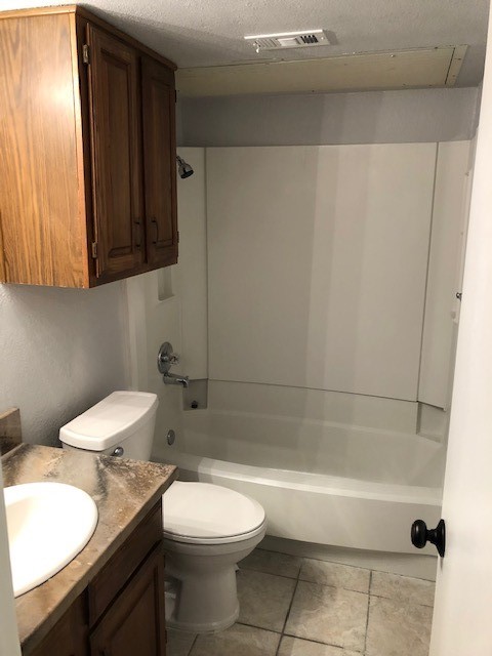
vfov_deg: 63.4
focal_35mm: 28
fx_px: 531
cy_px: 328
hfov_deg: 49.7
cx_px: 246
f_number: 1.8
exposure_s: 1/15
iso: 64
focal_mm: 3.99
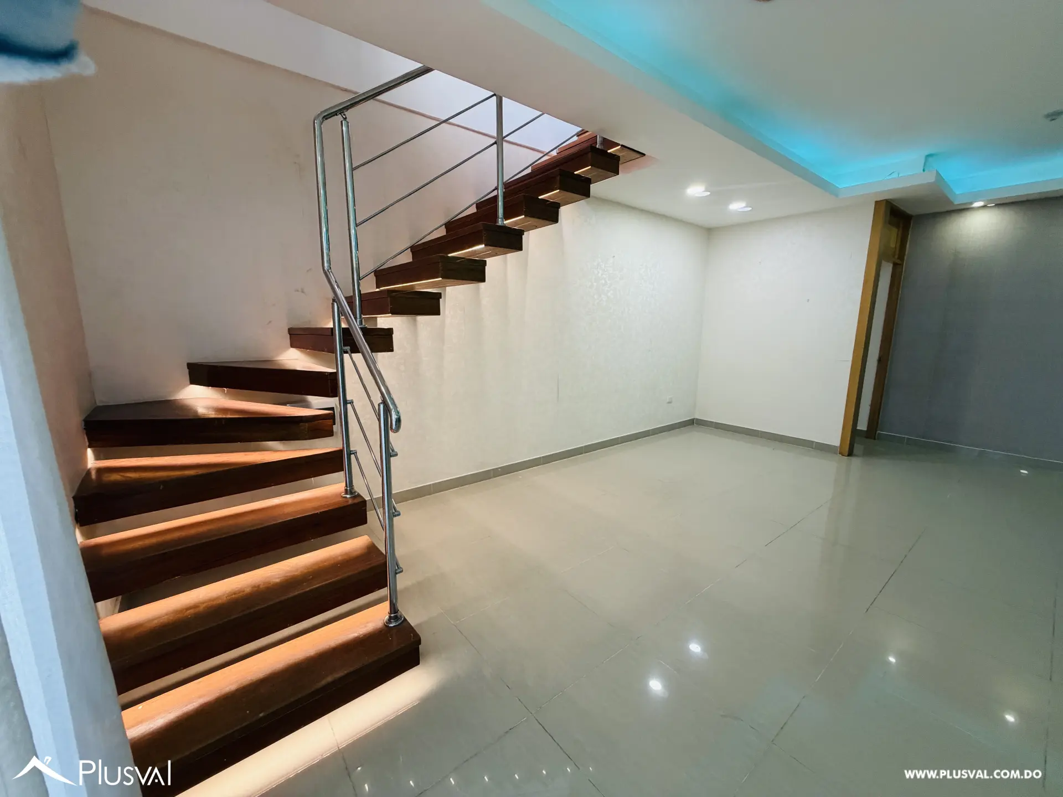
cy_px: 398
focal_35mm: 14
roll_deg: +0.5
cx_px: 532
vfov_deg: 85.7
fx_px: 430
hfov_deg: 102.1
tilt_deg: -10.2
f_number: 2.2
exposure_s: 1/91
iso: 320
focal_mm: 2.22
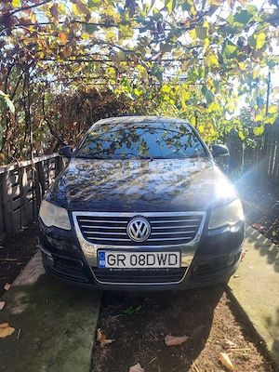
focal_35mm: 26
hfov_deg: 53.1
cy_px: 186
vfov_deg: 67.3
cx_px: 140
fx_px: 279
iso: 40
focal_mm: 5.4
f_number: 1.8
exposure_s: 1/705
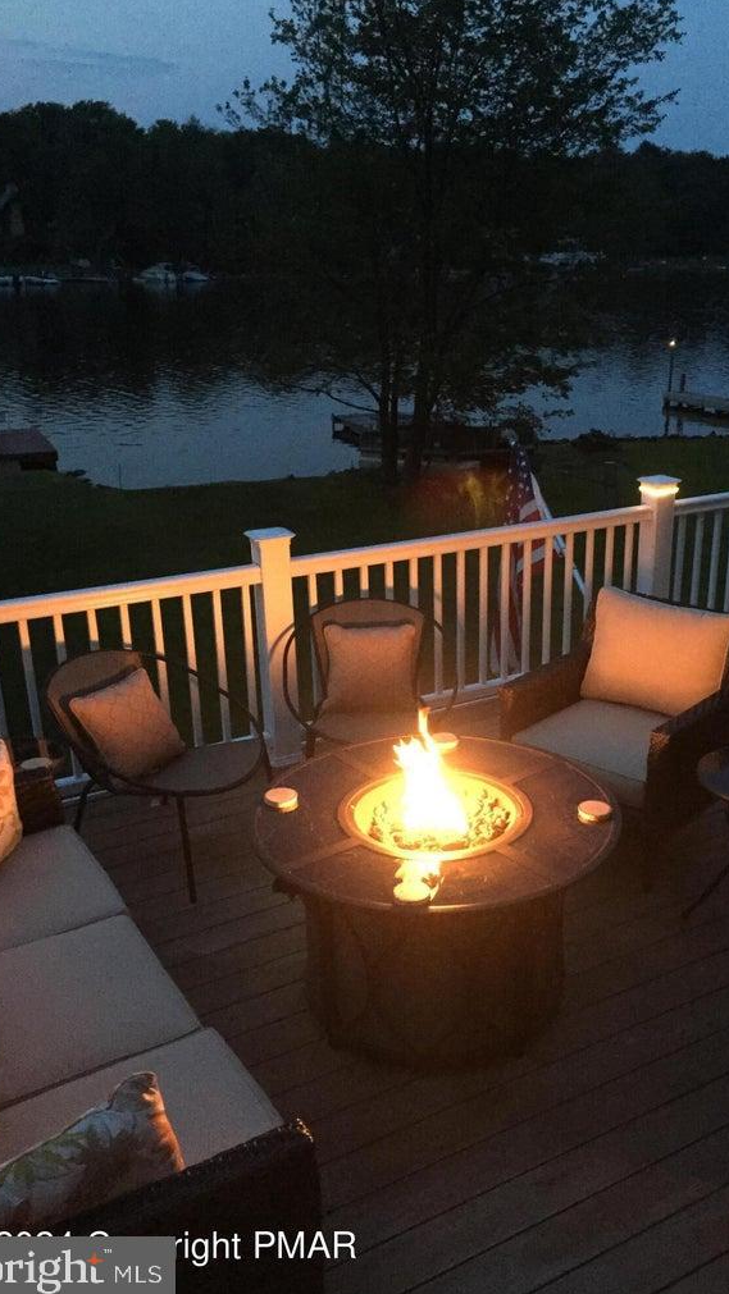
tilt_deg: -20.1
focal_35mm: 32
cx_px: 455
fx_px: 1099
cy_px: 650
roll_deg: -0.5
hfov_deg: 36.5
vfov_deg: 61.0
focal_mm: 4.15
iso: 400
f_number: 2.2
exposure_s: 1/15
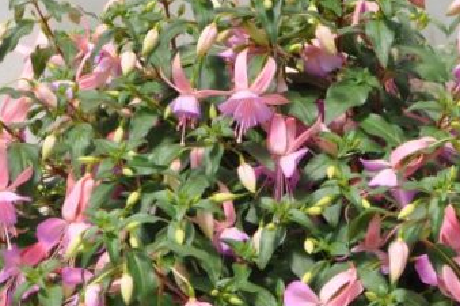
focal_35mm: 184
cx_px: 279
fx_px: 2348
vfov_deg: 7.4
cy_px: 230
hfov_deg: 11.2
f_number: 10
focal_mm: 48
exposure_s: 1/400
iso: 200
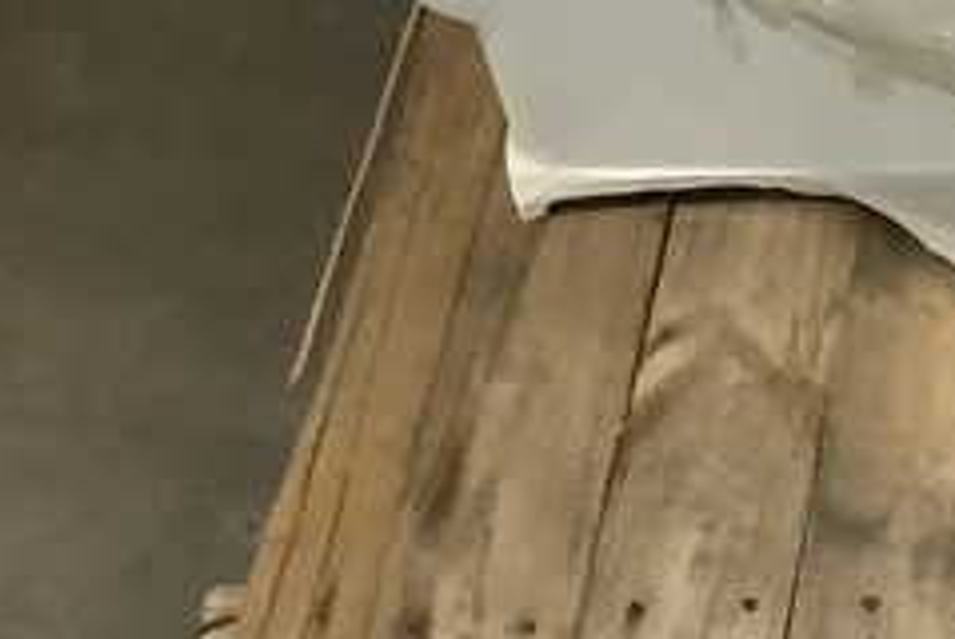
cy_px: -282
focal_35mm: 101
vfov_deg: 13.0
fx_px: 2683
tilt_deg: -47.2
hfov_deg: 18.3
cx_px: 1363
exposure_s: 1/40
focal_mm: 3.3
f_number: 2.4
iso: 250
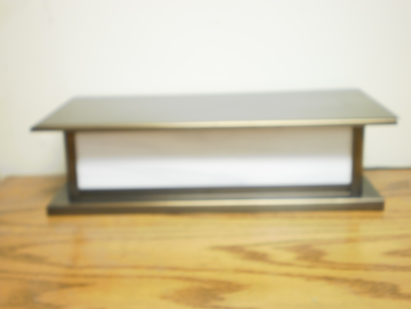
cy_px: 154
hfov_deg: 44.8
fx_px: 499
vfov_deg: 34.3
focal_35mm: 42
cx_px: 206
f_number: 3.5
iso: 125
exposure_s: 1/2
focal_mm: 7.4
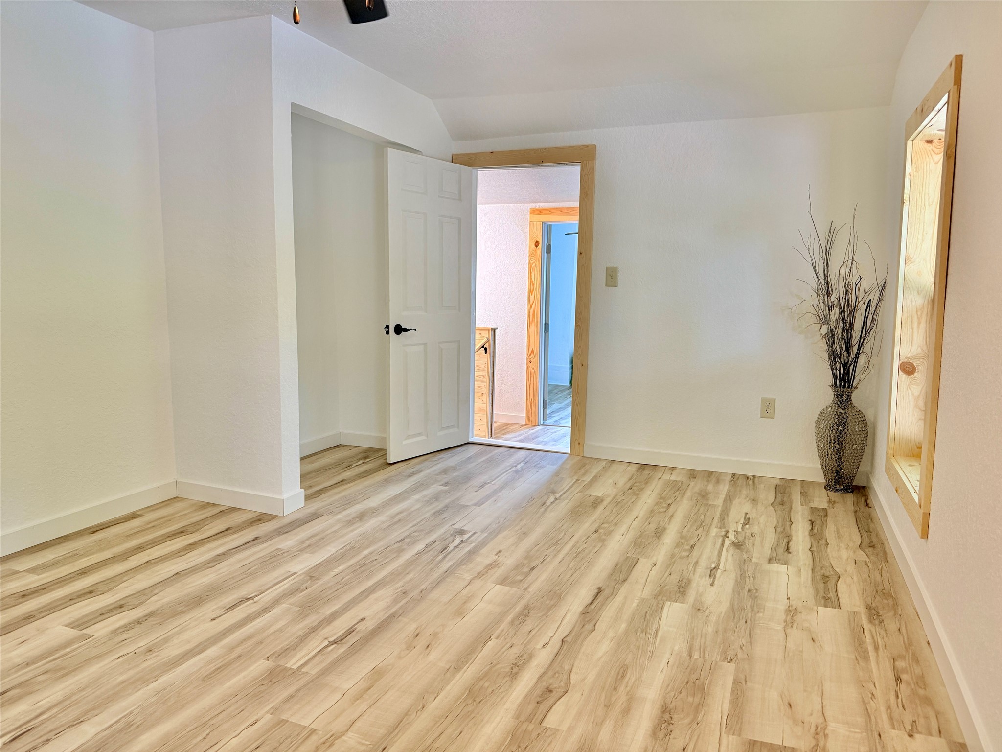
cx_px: 501
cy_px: 376
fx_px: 695
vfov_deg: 56.8
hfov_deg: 71.6
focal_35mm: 24
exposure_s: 1/60
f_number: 1.78
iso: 160
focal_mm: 6.76
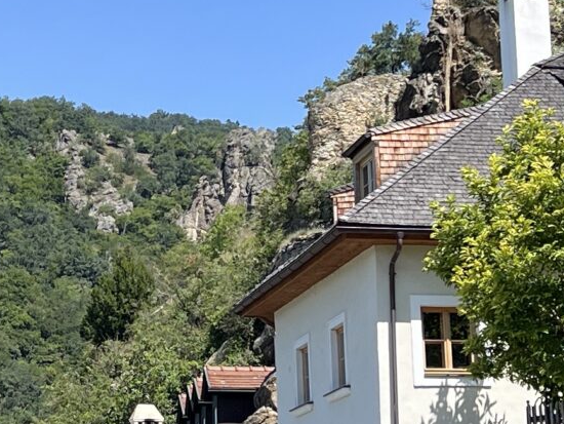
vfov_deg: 12.3
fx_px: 1972
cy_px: 184
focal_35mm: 121
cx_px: 134
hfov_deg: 16.2
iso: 50
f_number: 1.5
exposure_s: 1/2915
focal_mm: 5.7
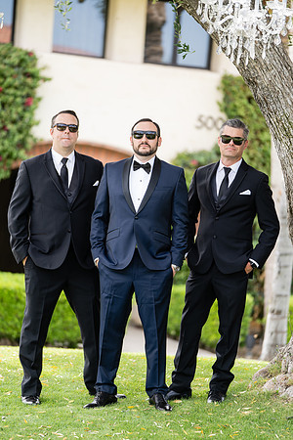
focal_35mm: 161
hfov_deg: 8.5
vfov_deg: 12.8
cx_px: 146
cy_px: 220
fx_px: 1965
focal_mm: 161
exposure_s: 1/400
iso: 200
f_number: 2.8
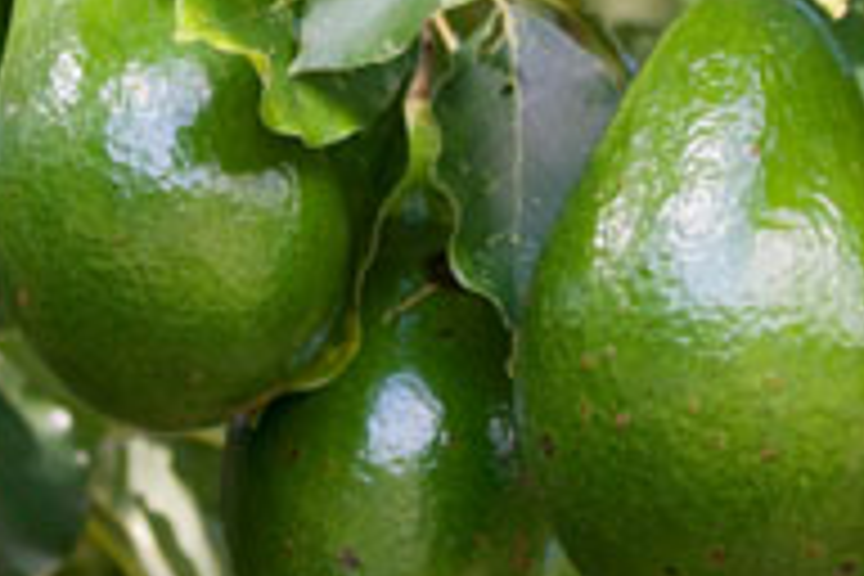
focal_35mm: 351
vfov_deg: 3.9
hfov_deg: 5.9
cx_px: 162
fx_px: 8423
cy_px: 83
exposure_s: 1/320
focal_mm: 82
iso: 200
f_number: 2.8
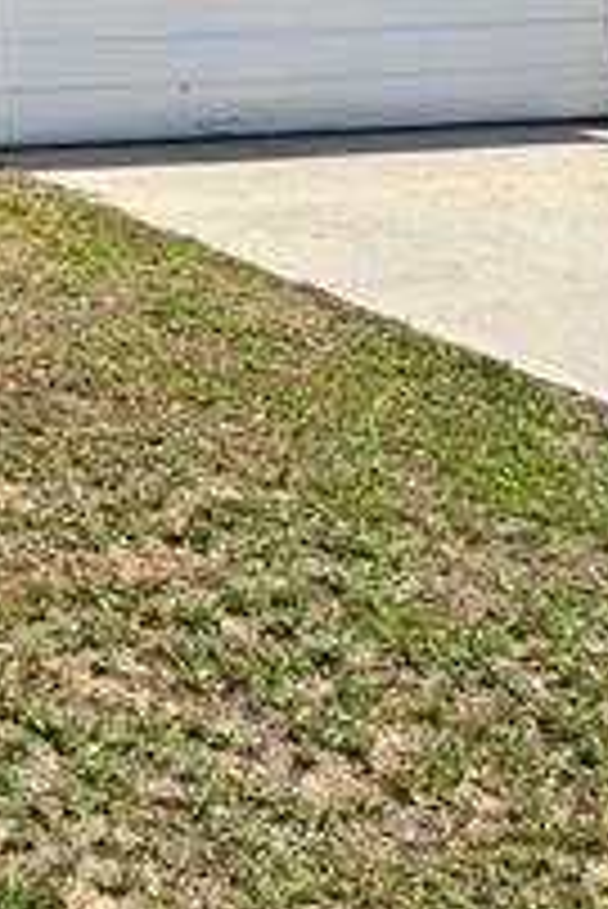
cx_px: -626
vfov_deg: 20.8
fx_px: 2301
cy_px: -189
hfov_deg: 13.0
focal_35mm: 91
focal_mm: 5.4
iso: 25
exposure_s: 1/1824
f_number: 1.8
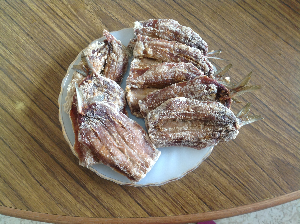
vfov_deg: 40.6
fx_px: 303
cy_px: 112
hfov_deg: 52.7
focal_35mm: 35
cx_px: 150
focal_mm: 4.28
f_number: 2.4
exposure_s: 1/15
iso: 80
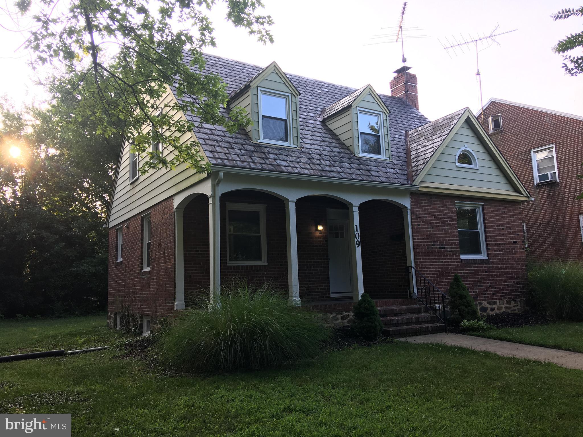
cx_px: 292
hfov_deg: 61.7
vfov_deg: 48.2
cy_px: 218
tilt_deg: +8.4
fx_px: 488
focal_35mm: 29
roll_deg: +2.2
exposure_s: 1/146
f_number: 2.2
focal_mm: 4.15
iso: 25
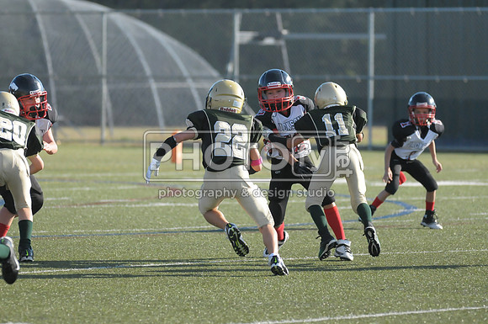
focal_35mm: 330
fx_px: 4467
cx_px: 244
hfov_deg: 6.3
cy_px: 162
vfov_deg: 4.2
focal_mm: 220
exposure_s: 1/5000
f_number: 4
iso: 1600
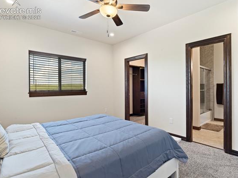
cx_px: 126
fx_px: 137
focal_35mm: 20
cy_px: 87
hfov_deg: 81.7
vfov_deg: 65.9
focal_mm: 18
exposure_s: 1/2
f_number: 9
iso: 200
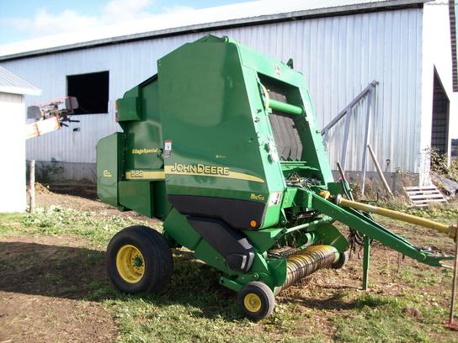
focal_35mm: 34
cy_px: 172
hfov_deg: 54.0
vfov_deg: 41.8
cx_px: 229
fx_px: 450
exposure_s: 1/413
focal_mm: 5.7
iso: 64
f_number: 2.8
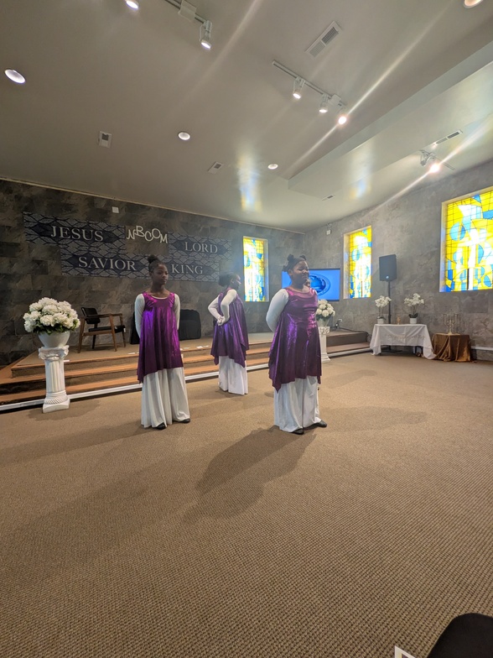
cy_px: 329
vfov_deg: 102.1
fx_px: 266
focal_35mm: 14
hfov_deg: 85.7
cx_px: 246
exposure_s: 1/120
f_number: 2.2
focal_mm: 1.83
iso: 90
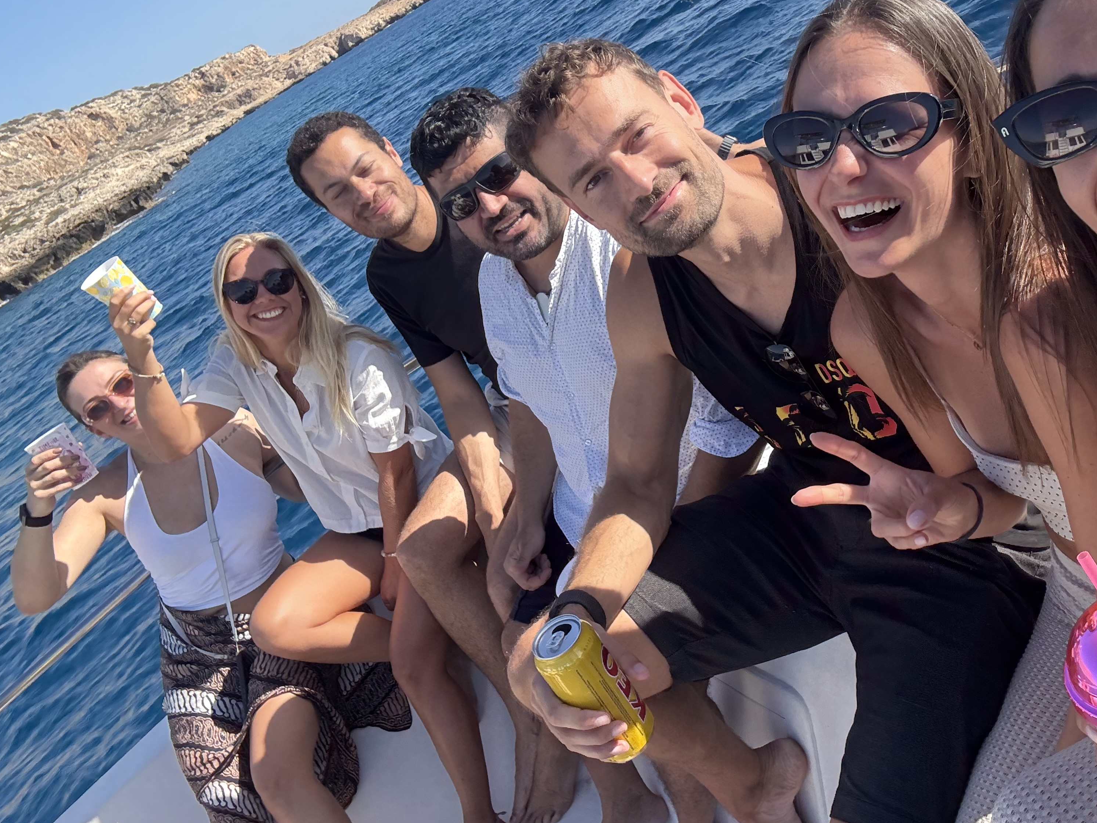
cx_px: 681
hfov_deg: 57.7
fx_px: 983
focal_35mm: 31
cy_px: 336
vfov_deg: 45.2
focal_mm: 2.69
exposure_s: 1/684
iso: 25
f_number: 1.9
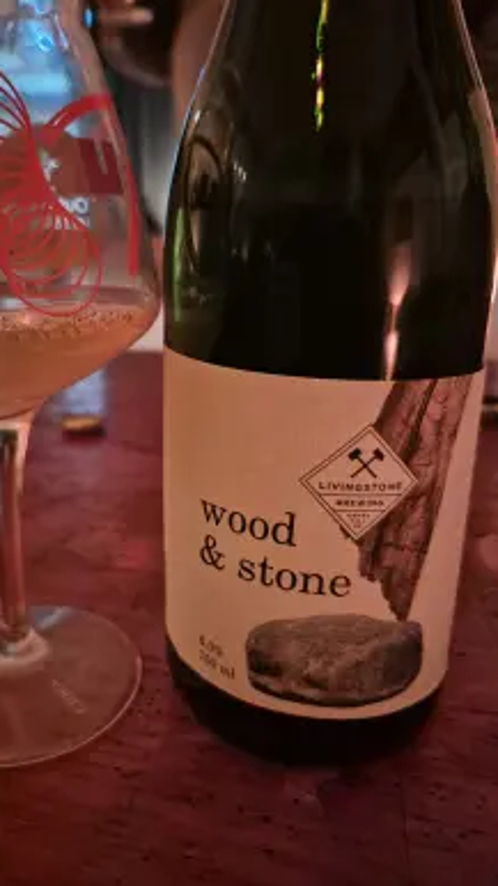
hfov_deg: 43.6
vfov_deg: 71.9
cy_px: 432
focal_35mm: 26
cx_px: 158
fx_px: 611
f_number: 1.8
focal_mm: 5.4
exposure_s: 1/30
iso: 1600
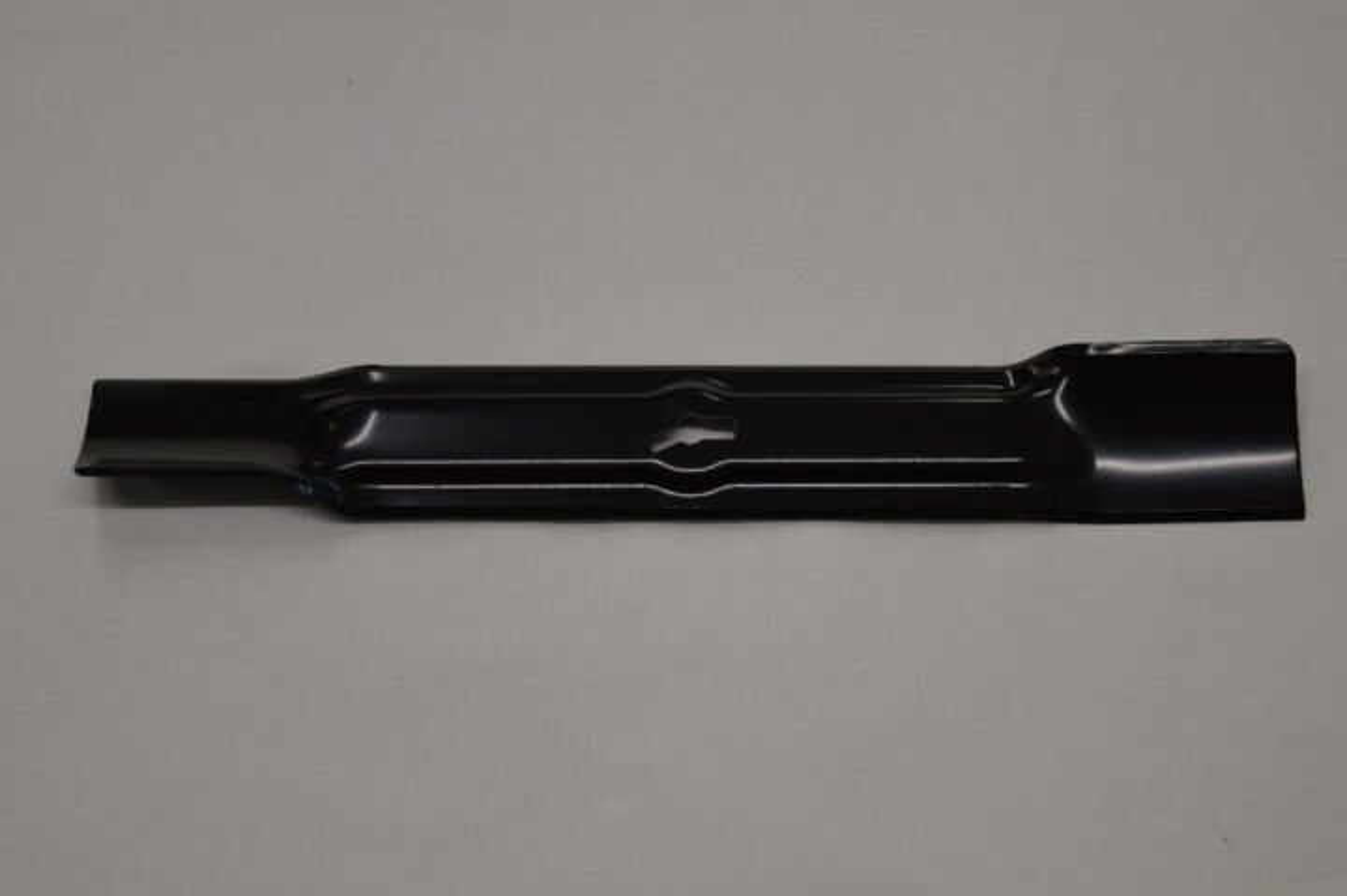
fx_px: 2692
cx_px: 674
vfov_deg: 18.9
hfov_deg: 28.1
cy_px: 448
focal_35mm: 72
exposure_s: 1/60
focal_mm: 48
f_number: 5.3
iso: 400
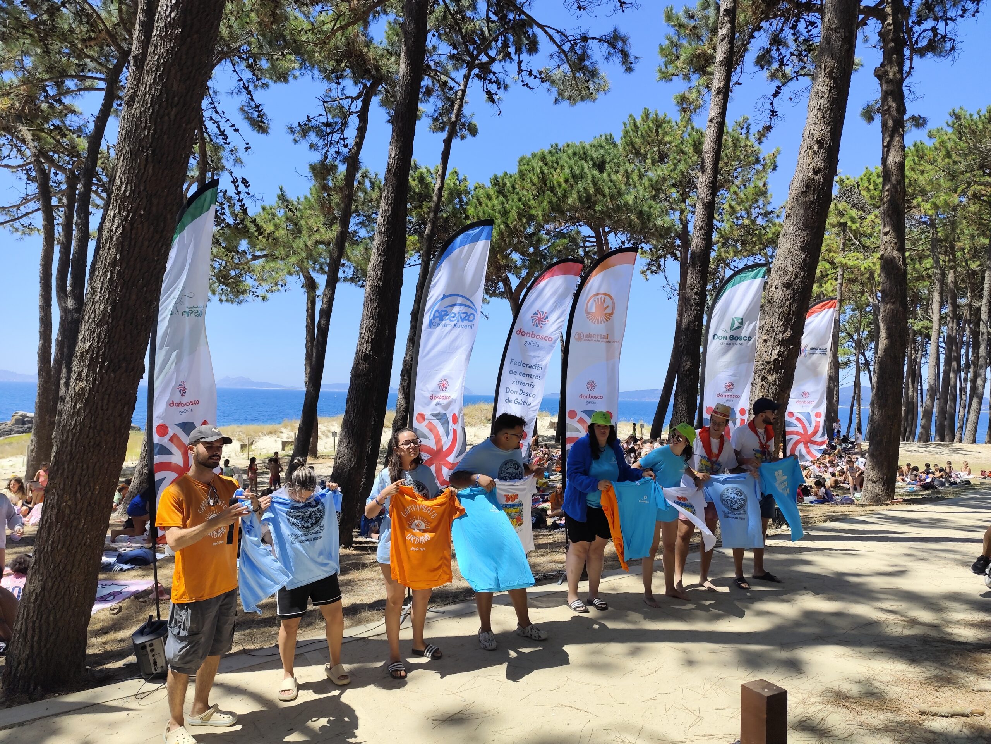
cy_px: 372
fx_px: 658
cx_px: 496
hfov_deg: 73.9
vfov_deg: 58.9
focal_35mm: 23
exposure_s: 1/886
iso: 50
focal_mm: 6.19
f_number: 1.65
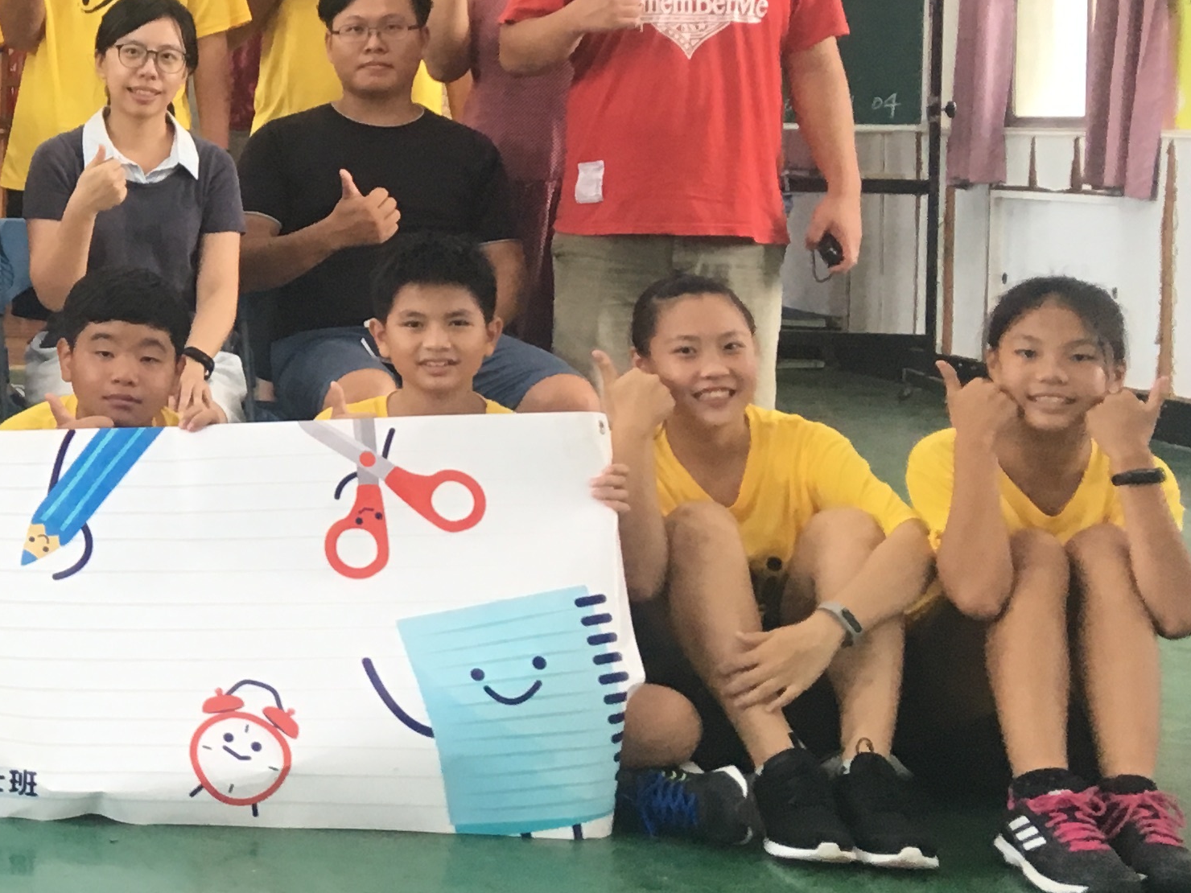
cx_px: -377
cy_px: 140
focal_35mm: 79
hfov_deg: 22.1
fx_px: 2718
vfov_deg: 18.4
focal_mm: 4.15
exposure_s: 1/30
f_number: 2.2
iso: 40
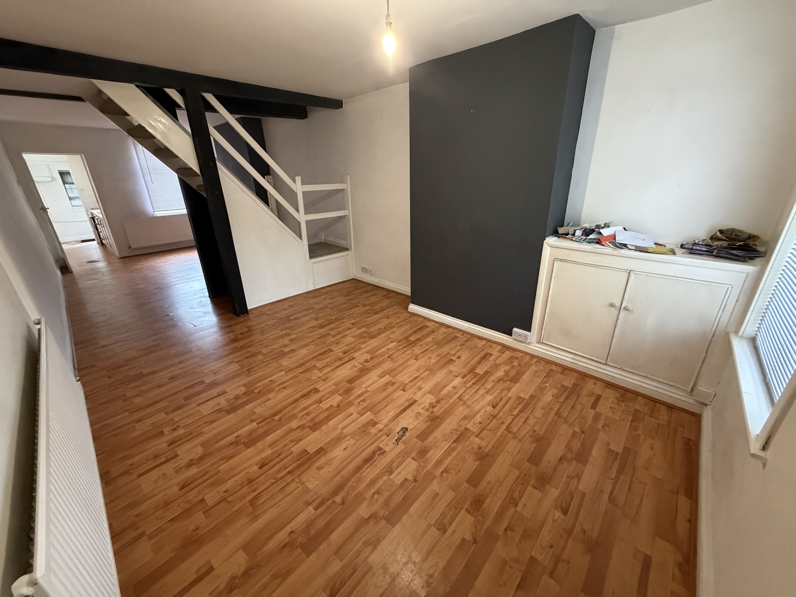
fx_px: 322
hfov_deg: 102.1
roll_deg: +1.6
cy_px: 298
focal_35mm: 14
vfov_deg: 85.7
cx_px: 398
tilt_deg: -21.3
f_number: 2.2
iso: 800
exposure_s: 1/60
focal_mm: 2.22
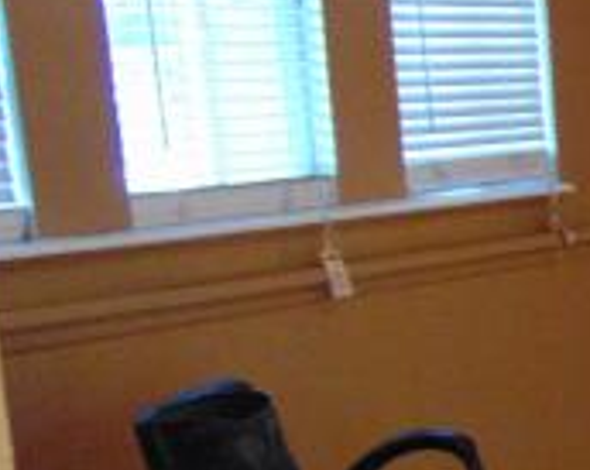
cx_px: 1057
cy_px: 391
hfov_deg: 17.3
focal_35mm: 91
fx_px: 1586
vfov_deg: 16.7
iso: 500
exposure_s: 1/20
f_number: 3
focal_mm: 4.5
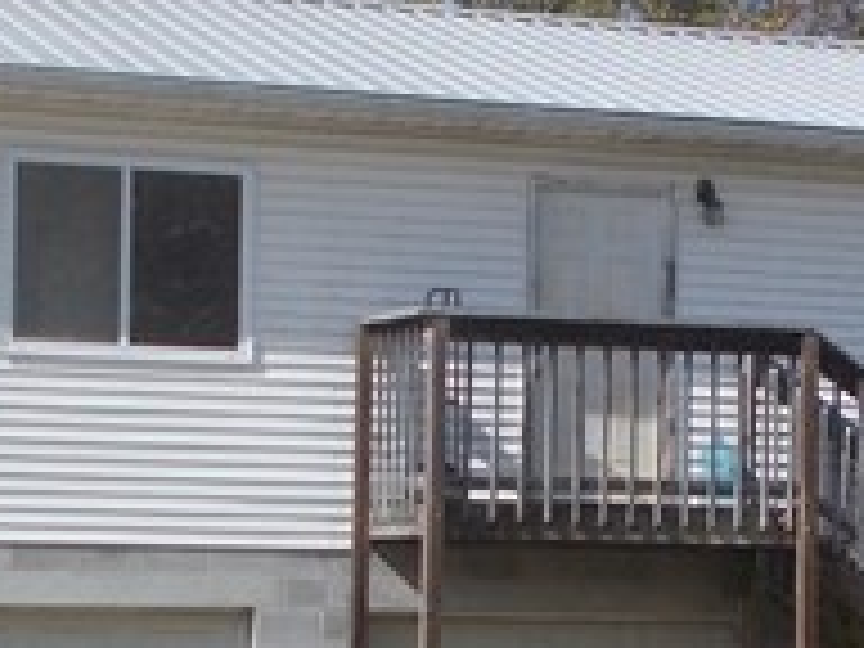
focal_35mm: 139
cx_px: 585
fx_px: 3469
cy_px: 648
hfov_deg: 14.2
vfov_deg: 10.6
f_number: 8
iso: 80
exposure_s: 1/200
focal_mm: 4.6
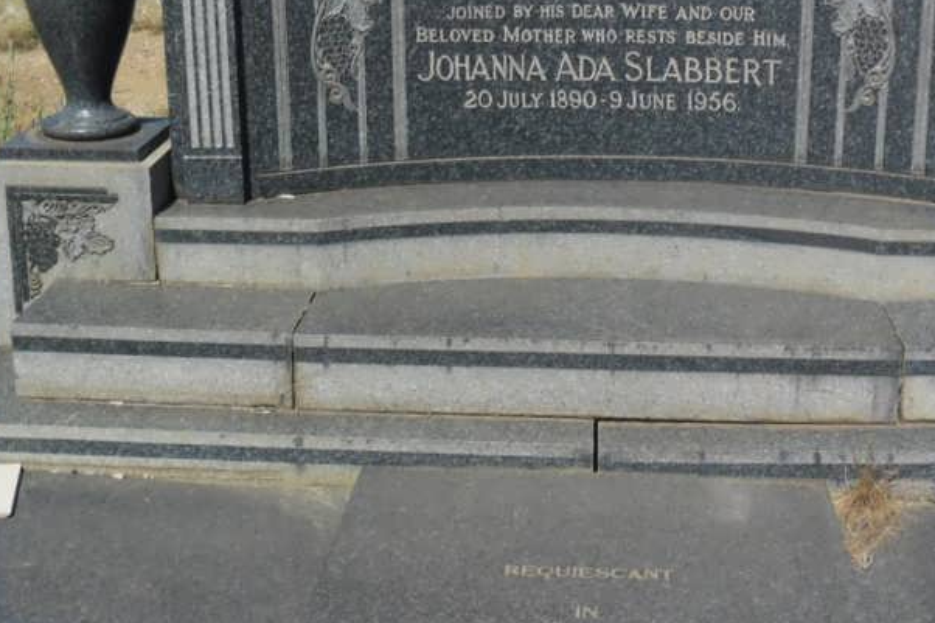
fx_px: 1454
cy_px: 158
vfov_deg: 23.9
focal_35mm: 56
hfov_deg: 35.6
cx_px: 540
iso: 80
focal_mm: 4.9
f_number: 9
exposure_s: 1/215
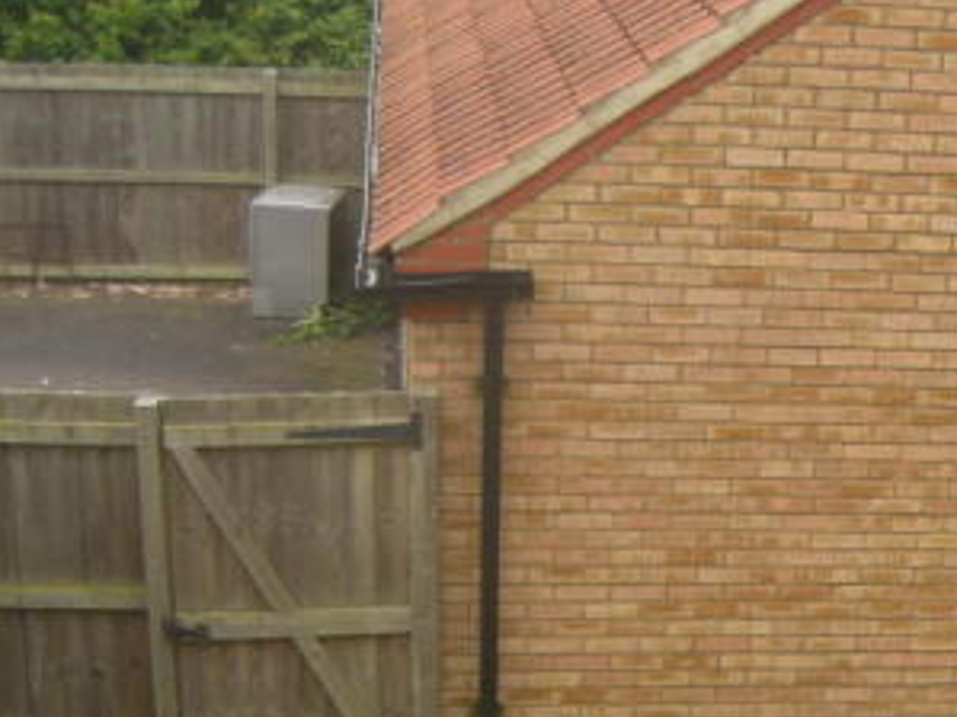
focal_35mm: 74
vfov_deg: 19.4
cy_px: 690
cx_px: 827
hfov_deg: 25.7
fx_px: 2045
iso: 80
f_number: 2.8
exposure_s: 1/320
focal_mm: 7.9
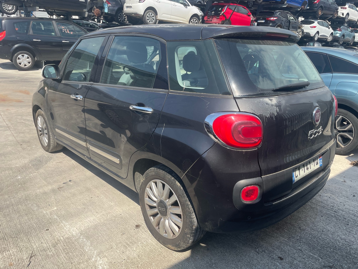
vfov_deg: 53.1
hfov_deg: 67.3
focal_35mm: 26
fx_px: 269
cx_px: 179
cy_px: 134
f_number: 1.6
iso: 32
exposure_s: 1/2564
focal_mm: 4.2
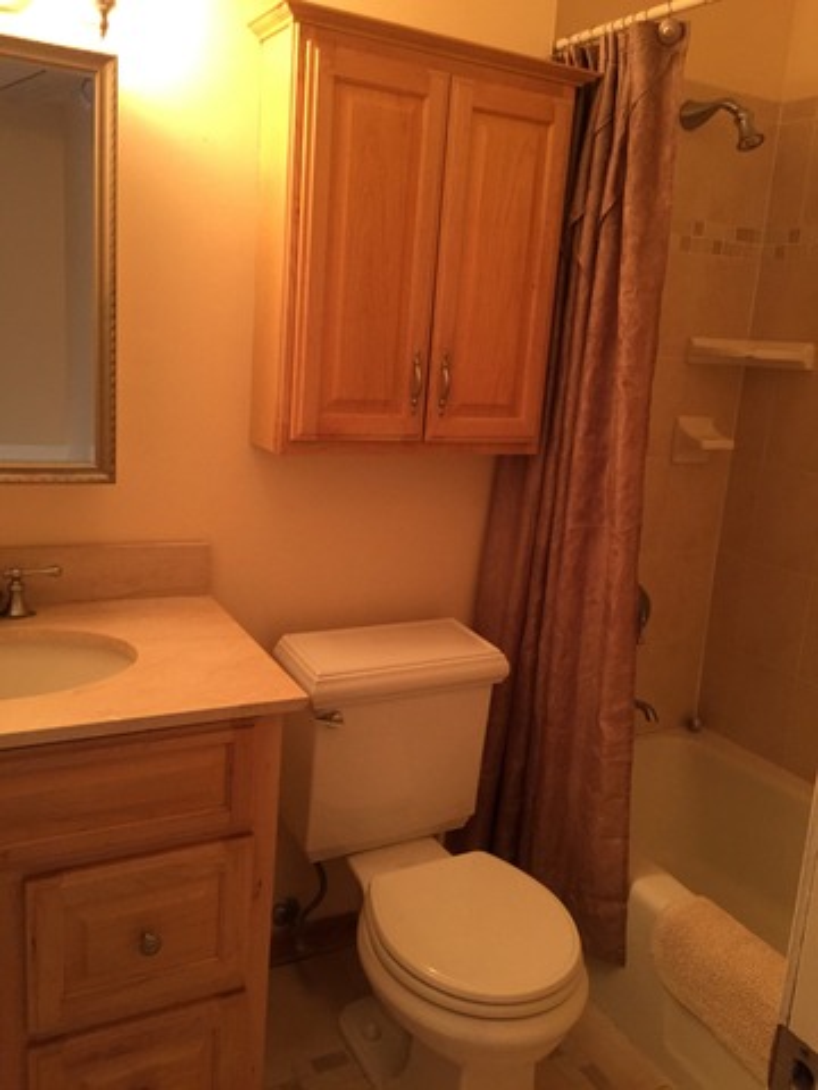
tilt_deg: -11.8
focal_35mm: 29
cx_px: 409
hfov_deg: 48.2
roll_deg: -3.7
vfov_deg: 61.7
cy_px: 545
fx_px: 914
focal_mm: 4.15
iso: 250
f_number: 2.2
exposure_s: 1/20
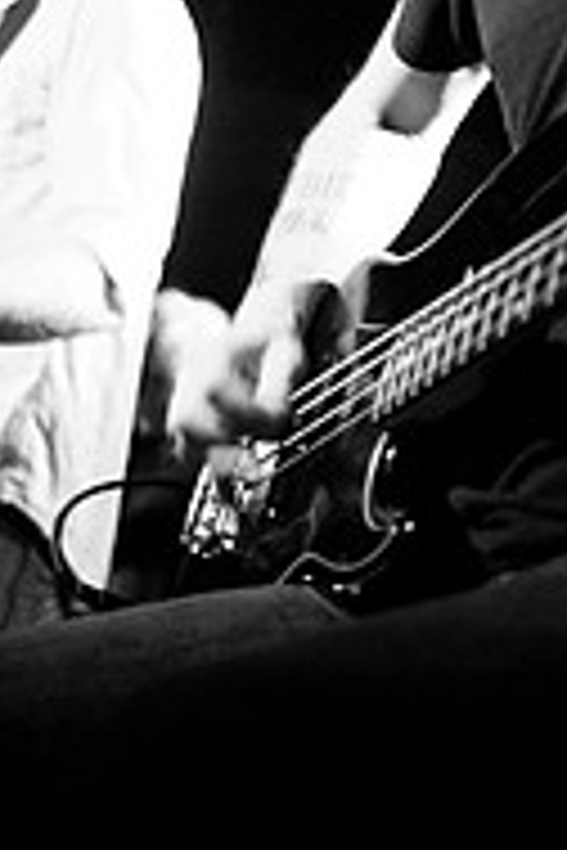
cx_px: 335
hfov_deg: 12.8
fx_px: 2528
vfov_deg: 18.5
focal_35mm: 107
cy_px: -49
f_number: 1.8
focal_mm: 30
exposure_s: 1/50
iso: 1250
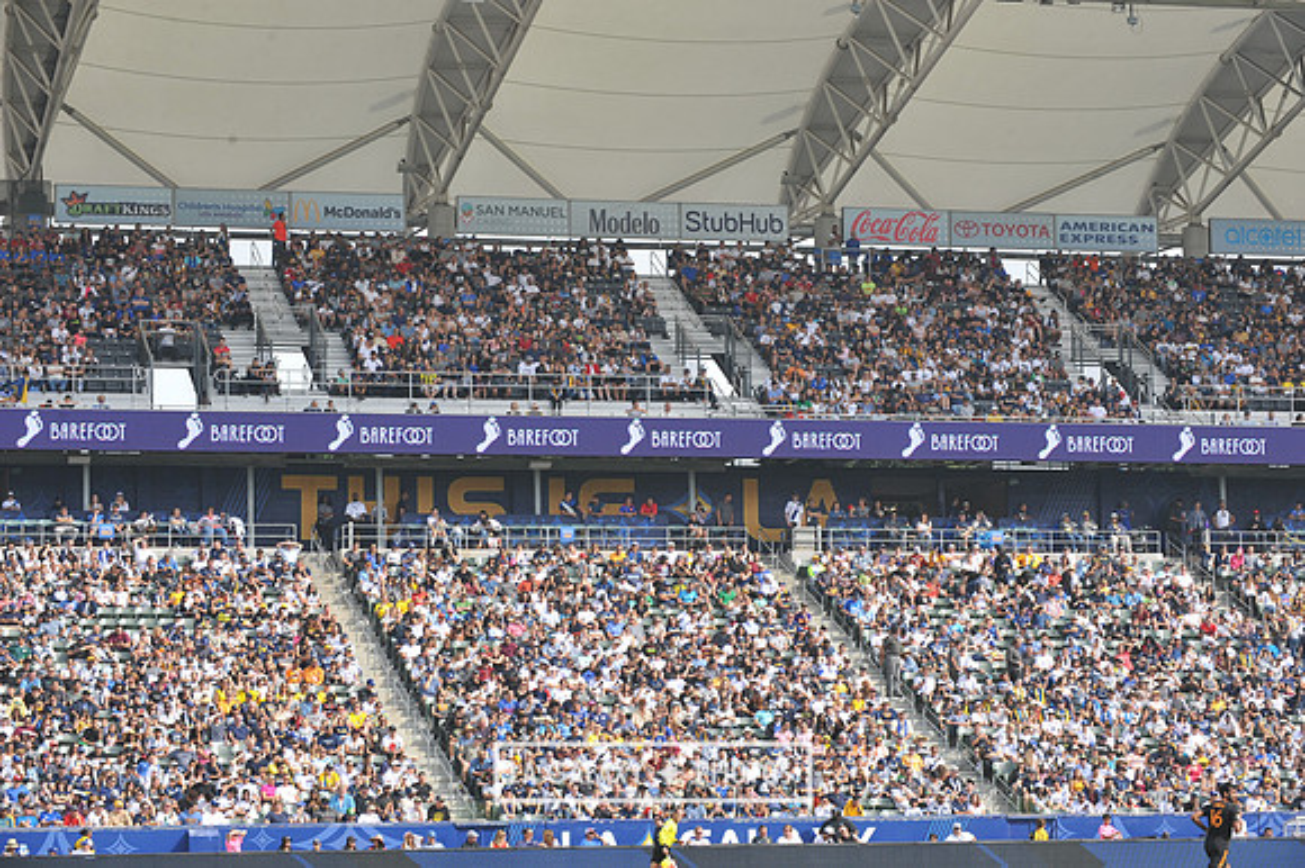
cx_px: 652
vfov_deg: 13.0
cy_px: 434
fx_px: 3804
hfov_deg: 19.5
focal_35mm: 105
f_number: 9
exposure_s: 1/320
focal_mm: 105
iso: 250
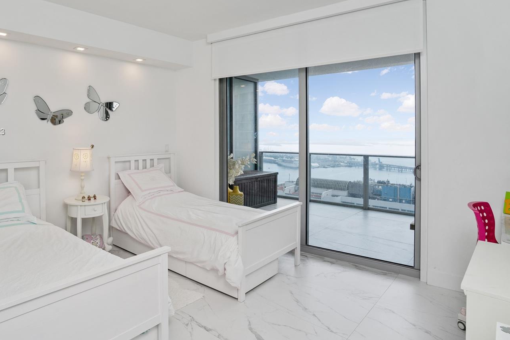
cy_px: 132
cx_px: 196
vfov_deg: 61.3
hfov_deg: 82.6
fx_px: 283
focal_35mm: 20
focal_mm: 16
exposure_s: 1/200
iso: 400
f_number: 8
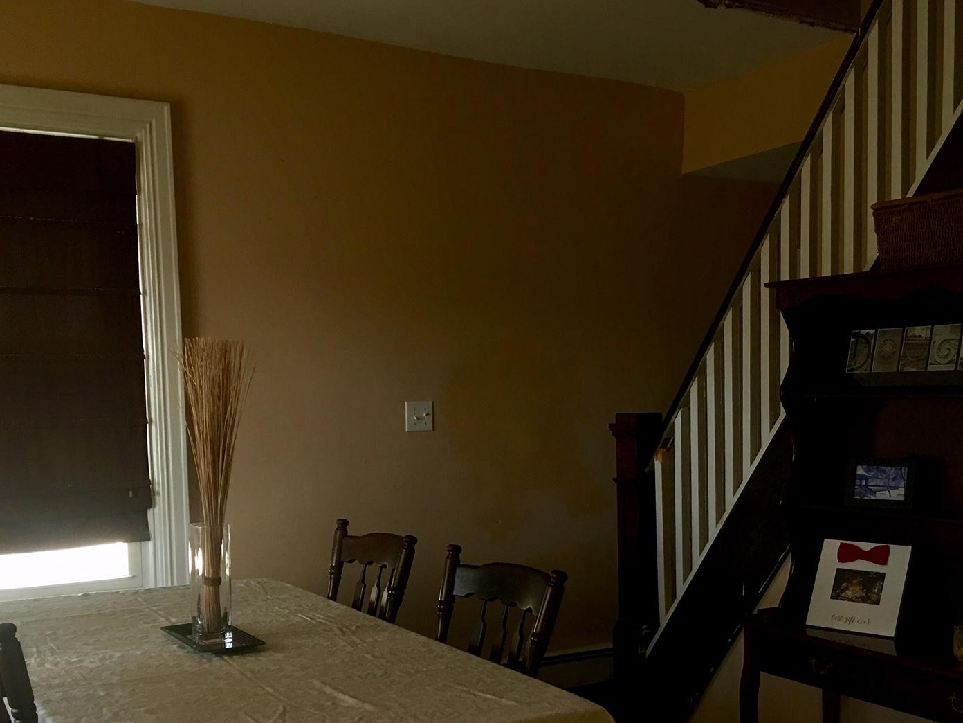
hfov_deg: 44.7
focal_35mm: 42
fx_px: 1168
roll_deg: +0.8
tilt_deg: -3.1
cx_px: 538
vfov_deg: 34.0
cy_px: 488
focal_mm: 4.15
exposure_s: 1/15
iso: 40
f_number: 2.2
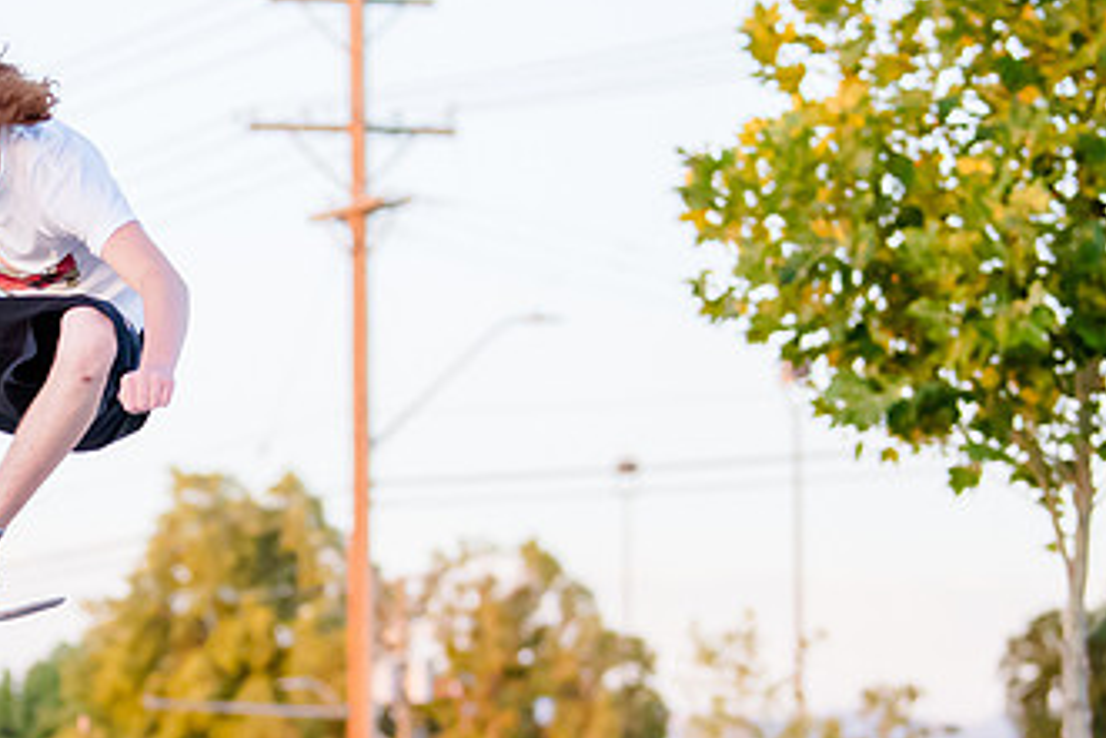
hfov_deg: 7.7
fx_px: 8237
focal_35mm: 268
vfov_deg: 5.1
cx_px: 22
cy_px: 425
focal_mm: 86
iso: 1600
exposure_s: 1/1600
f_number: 2.8
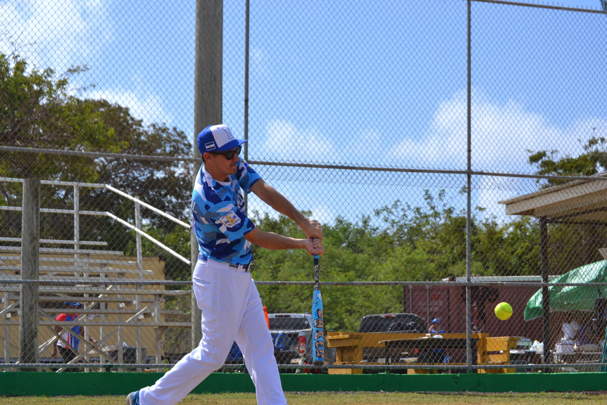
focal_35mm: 82
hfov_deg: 24.6
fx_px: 1391
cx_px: 304
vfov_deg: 16.6
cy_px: 202
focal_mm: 55
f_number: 6.3
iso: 400
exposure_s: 1/1600
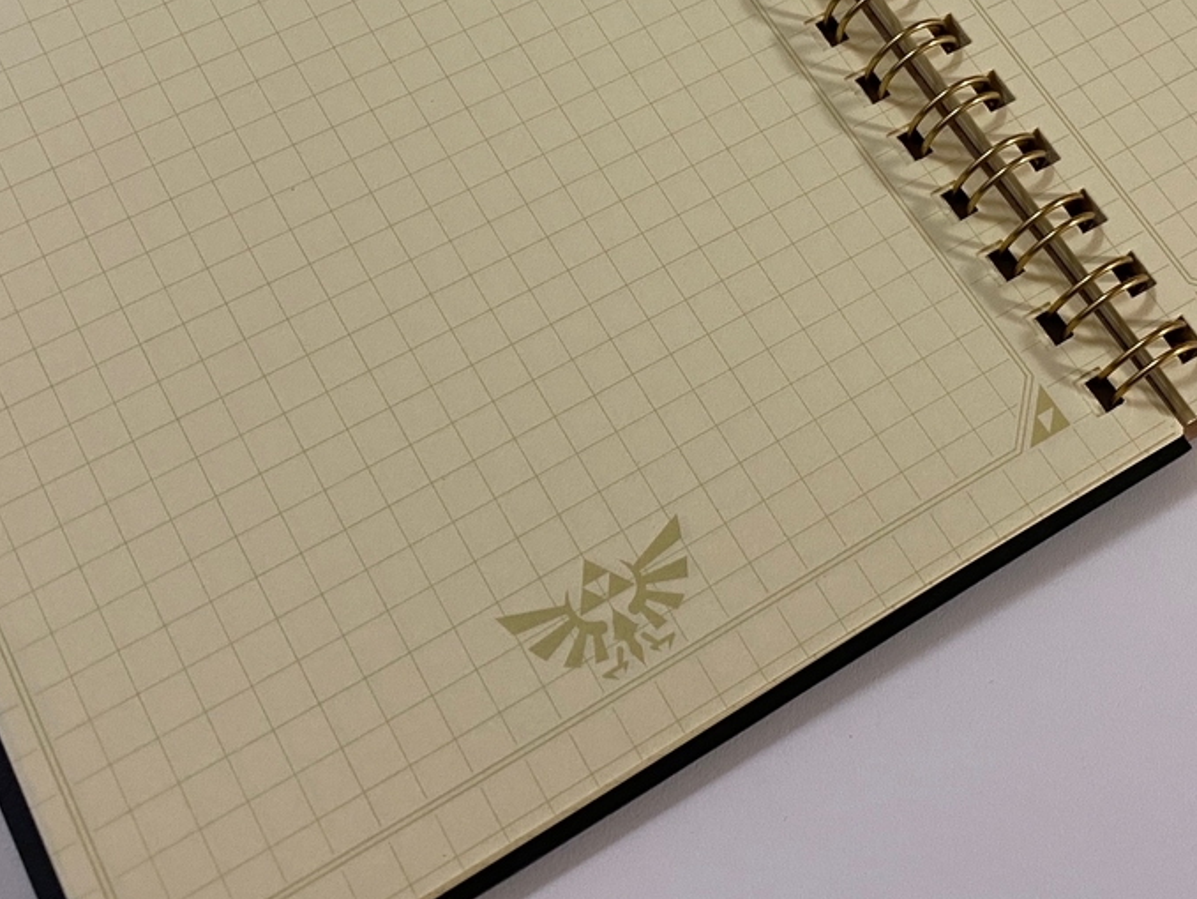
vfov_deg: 31.0
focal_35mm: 46
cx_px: 731
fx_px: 1591
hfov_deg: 41.0
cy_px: 233
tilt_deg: -62.6
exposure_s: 1/50
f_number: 1.8
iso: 200
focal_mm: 4.25
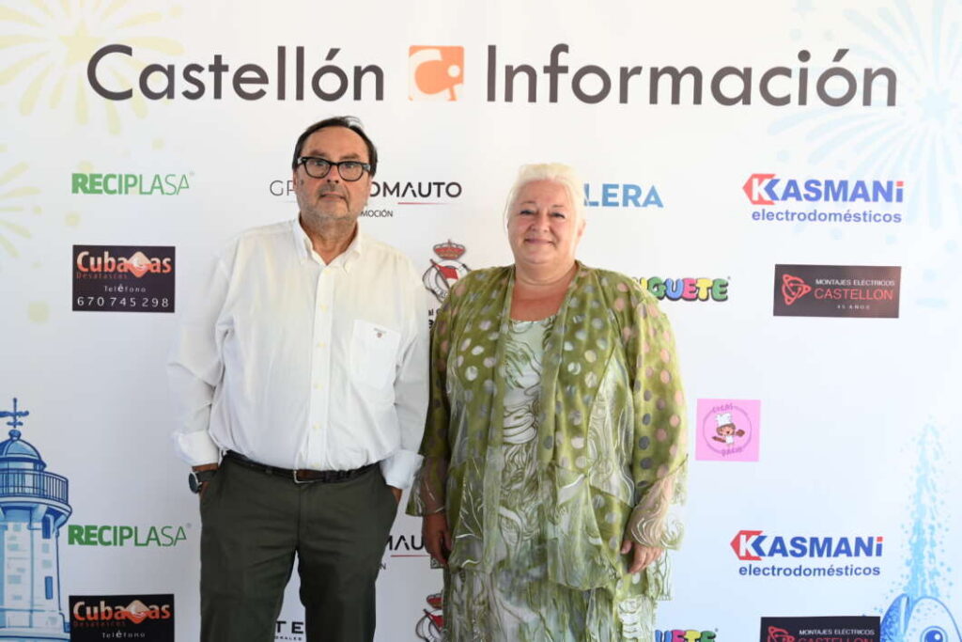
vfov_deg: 31.2
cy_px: 321
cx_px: 481
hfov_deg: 45.4
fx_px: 1149
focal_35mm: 43
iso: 400
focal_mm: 43
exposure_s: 1/125
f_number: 5
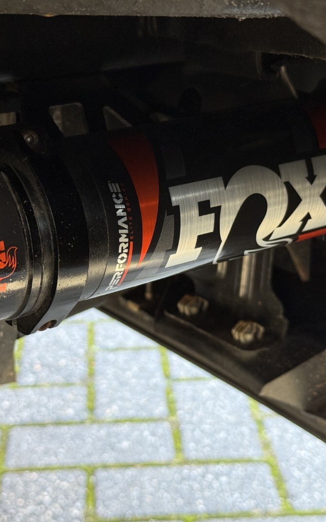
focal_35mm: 68
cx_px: 144
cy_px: 261
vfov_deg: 30.2
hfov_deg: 19.1
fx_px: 967
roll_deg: -0.9
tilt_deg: -19.0
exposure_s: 1/84
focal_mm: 6.76
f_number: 1.78
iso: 100
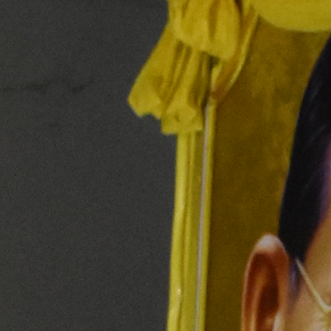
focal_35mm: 597
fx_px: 6458
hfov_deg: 2.9
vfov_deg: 2.9
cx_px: 1117
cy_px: 853
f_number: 6.3
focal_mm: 42
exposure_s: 1/160
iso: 3200
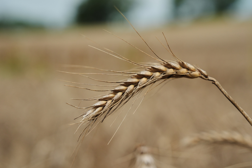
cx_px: 126
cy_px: 84
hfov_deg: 28.9
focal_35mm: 70
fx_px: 490
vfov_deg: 19.4
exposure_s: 1/1600
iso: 800
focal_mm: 70
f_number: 5.6
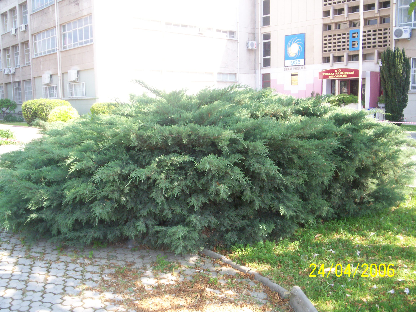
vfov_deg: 39.7
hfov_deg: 51.4
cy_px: 156
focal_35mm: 36
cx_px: 208
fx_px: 433
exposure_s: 1/91.7
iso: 100
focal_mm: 5.9
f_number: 4.5
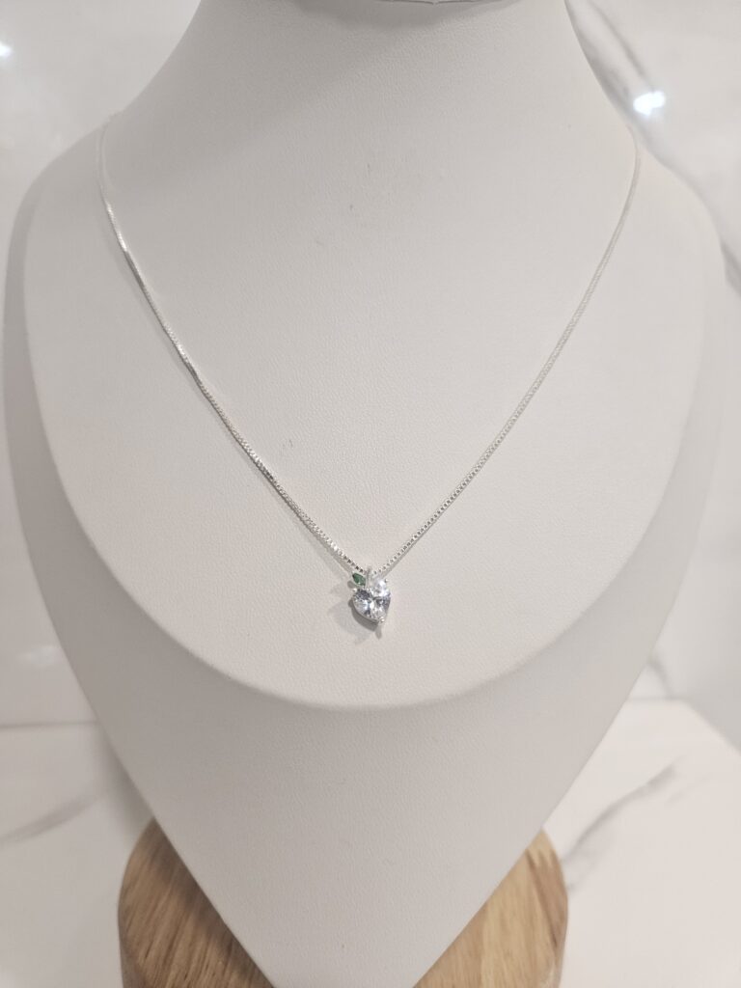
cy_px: 494
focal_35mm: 23
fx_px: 656
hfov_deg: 58.9
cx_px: 370
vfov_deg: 73.9
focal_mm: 5.4
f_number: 1.8
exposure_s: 1/100
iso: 200
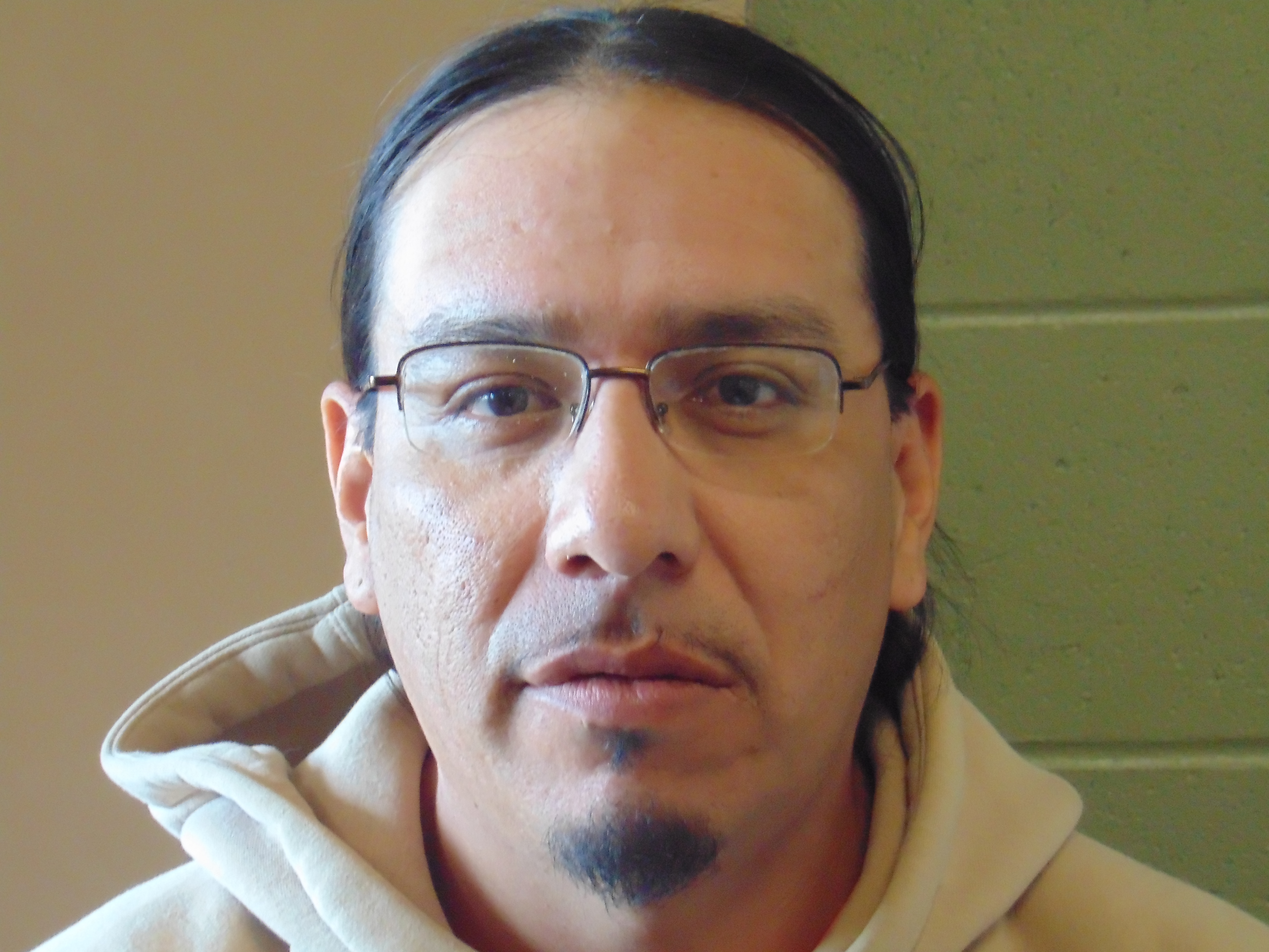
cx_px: 634
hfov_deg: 18.2
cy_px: 476
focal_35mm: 108
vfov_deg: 13.7
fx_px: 3959
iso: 640
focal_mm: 19.4
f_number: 3.9
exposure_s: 1/40
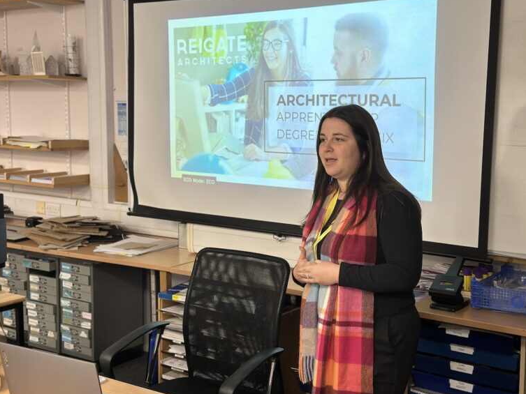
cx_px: 255
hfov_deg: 37.5
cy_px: 193
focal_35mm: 51
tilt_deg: -6.8
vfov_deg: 28.6
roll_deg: -0.8
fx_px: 775
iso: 100
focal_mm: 6.86
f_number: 1.78
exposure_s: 1/60
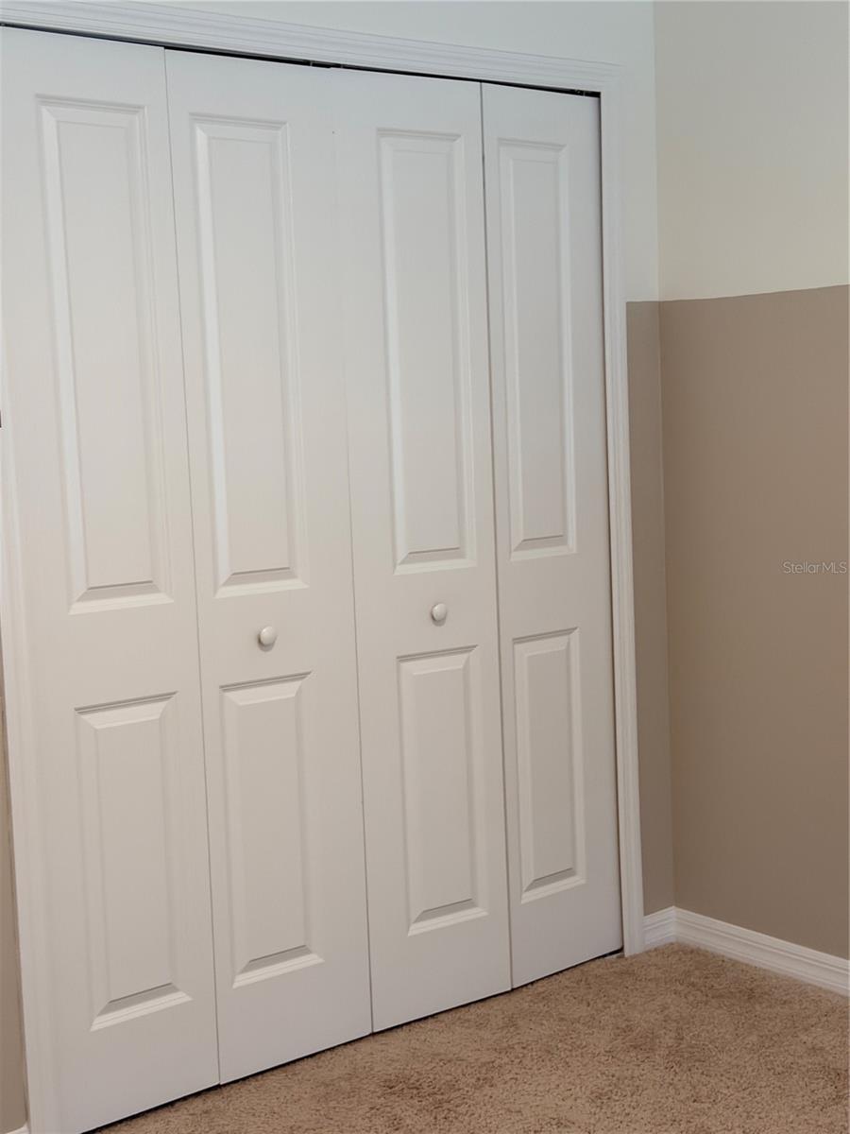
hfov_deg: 30.3
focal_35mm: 48
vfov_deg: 39.7
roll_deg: +2.9
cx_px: 425
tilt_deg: -6.2
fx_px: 1572
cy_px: 567
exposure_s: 1/60
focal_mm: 6.76
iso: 100
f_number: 1.78
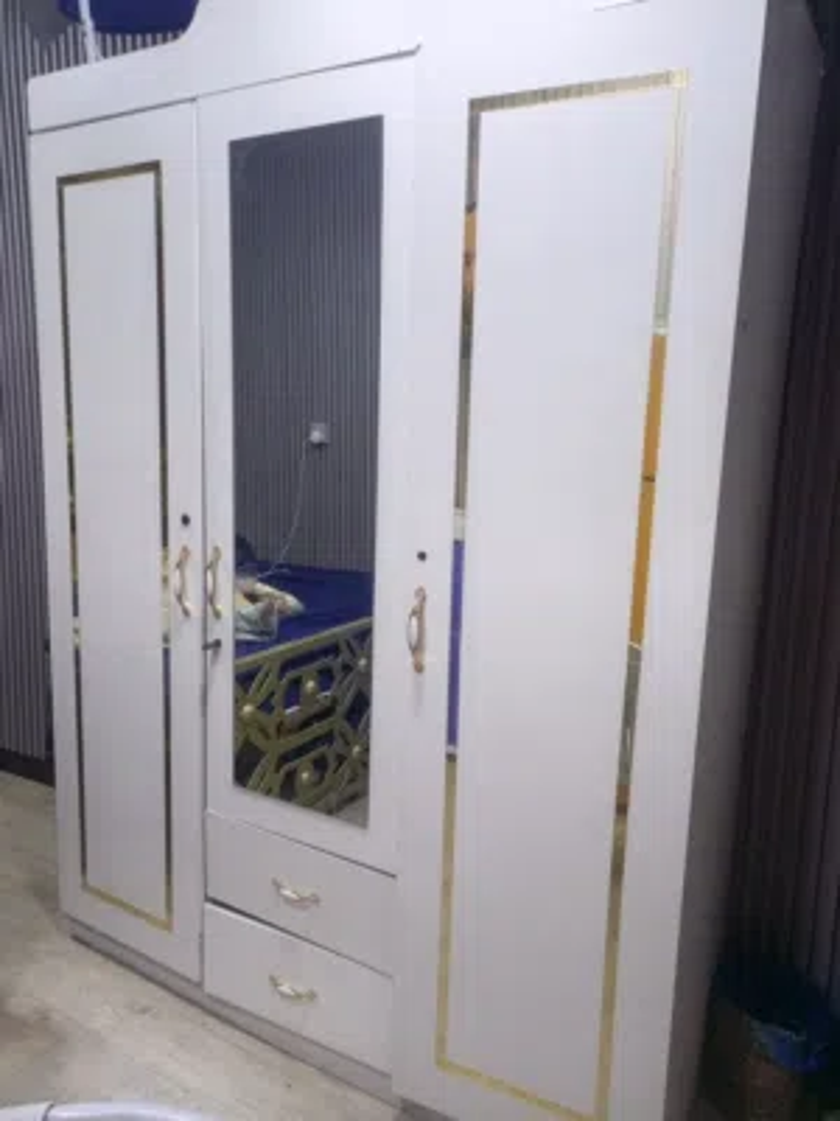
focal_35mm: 25
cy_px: 560
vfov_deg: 69.4
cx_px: 420
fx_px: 809
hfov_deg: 54.9
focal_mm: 4.69
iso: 760
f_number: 1.79
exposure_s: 1/50
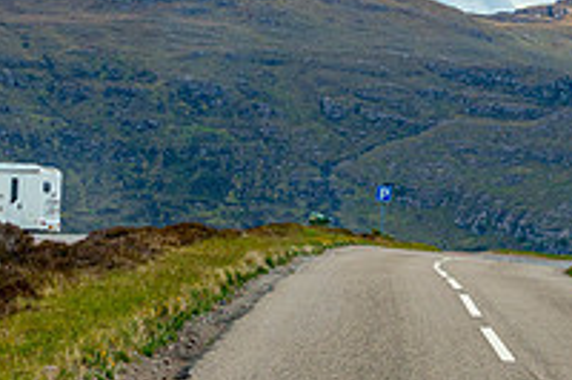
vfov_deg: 6.8
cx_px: 392
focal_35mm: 203
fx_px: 3223
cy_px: 119
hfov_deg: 10.1
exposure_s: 1/250
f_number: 7.1
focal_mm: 25.7
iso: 125
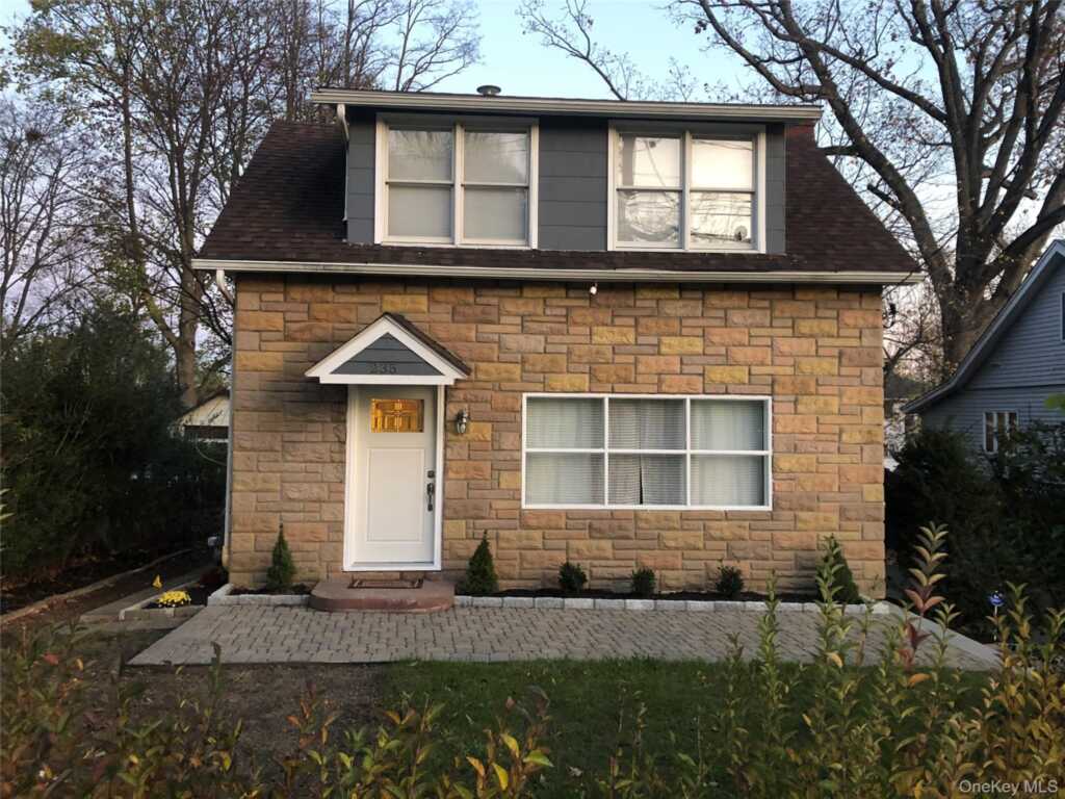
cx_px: 532
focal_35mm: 28
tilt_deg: +1.2
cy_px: 400
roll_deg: -0.2
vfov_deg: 49.7
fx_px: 861
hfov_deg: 63.4
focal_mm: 3.99
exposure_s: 1/15
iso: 80
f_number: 1.8
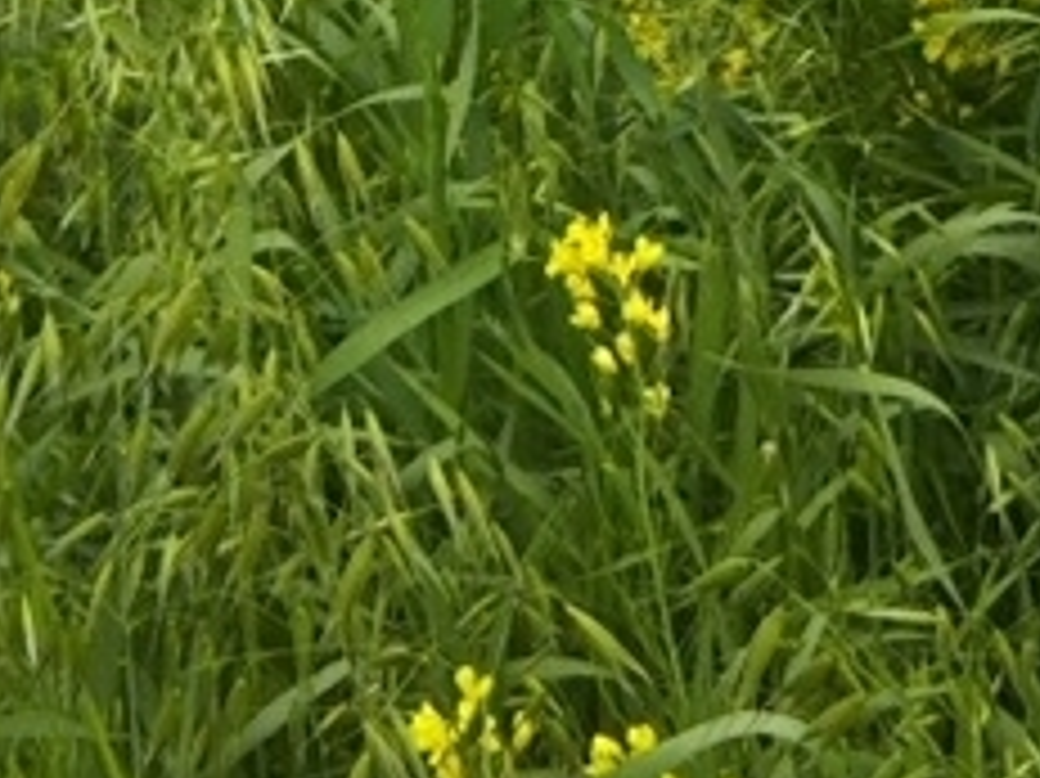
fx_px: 4684
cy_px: -1147
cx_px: 729
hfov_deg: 12.6
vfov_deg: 8.6
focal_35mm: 156
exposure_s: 1/311
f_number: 2.2
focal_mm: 4
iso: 25
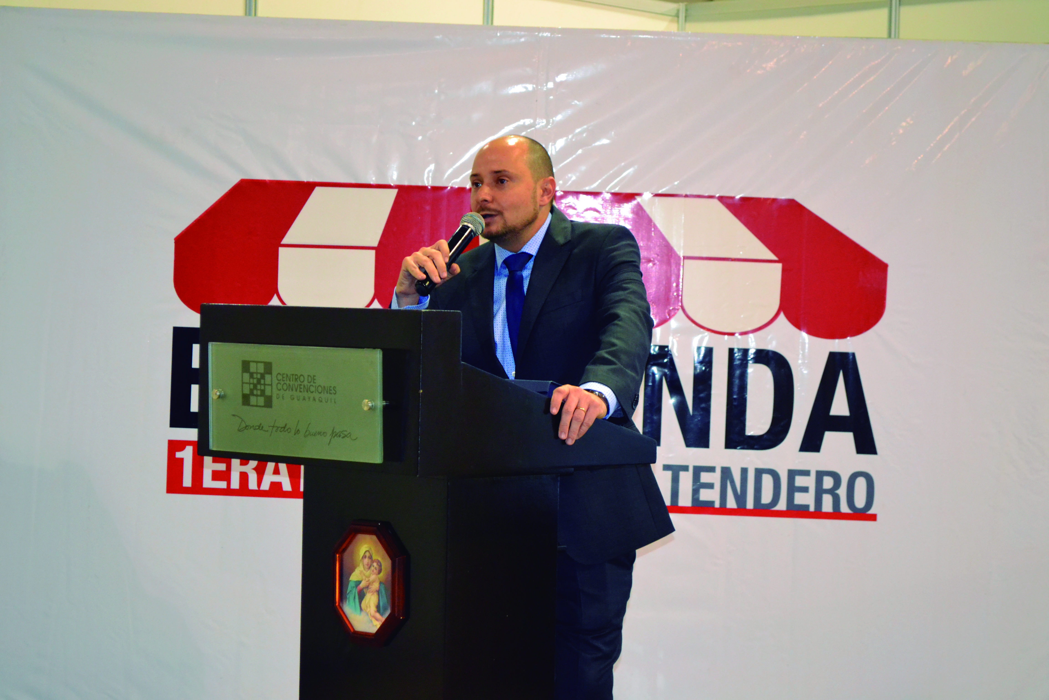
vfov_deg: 16.6
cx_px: 524
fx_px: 2404
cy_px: 350
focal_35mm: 82
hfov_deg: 24.6
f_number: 5.6
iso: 2500
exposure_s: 1/60
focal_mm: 55
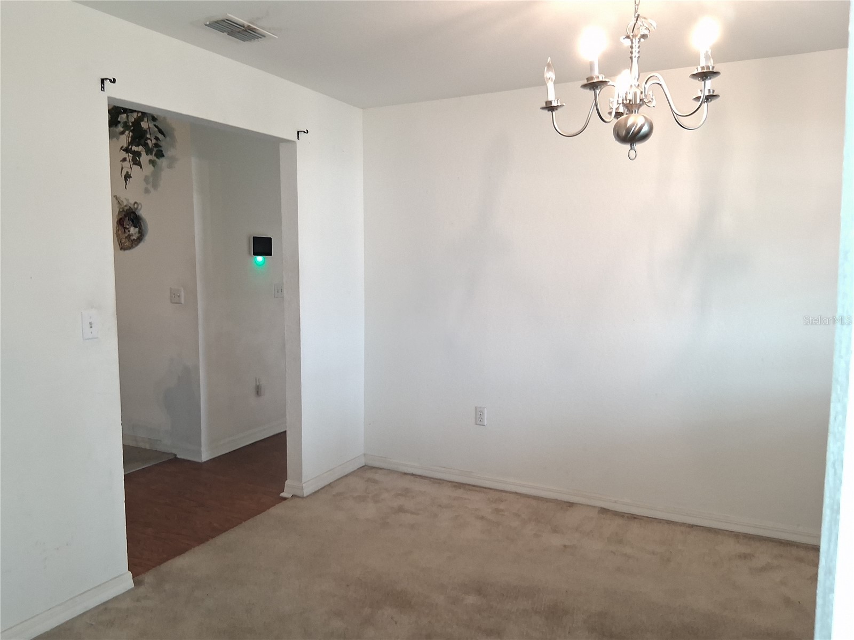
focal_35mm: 26
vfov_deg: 53.1
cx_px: 427
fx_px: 641
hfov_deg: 67.3
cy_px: 320
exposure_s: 1/40
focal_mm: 3.98
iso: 500
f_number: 1.8
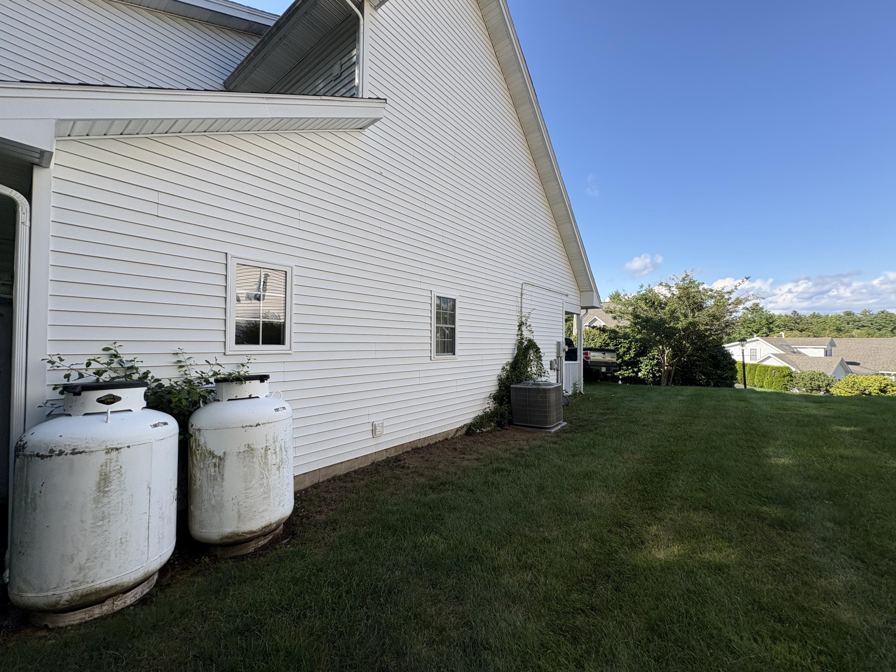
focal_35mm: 14
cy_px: 336
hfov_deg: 102.1
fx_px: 362
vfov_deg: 85.7
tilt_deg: +1.7
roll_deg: -0.1
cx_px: 448
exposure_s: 1/779
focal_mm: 2.22
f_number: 2.2
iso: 40
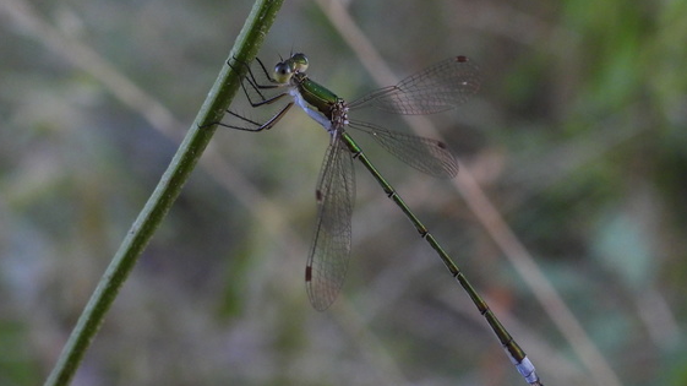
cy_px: 183
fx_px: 2112
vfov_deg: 10.4
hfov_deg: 18.5
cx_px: 364
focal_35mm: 116
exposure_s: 1/80
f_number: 4
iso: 400
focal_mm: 12.5
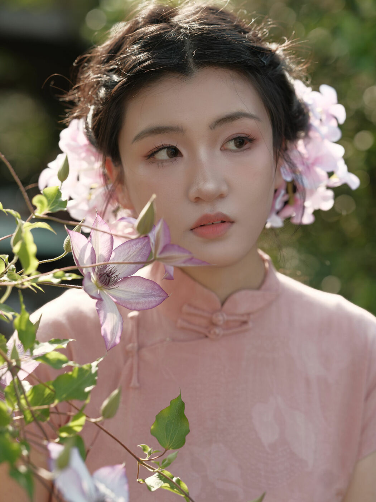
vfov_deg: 22.5
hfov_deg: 17.0
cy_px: 251
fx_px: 1260
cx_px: 188
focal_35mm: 87
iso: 200
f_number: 4
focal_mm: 110
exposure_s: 1/400
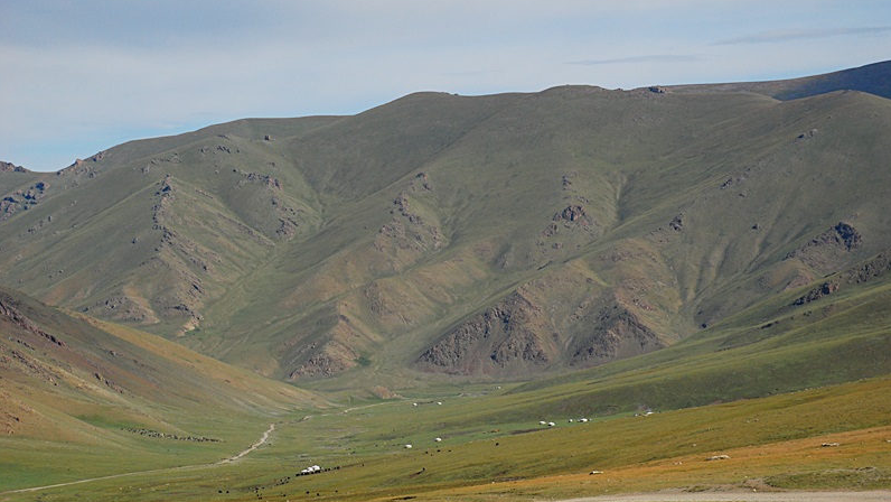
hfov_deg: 21.8
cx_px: 446
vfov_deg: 12.4
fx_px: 2316
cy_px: 257
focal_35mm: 98
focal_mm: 62
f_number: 5.6
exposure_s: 1/2000
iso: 400
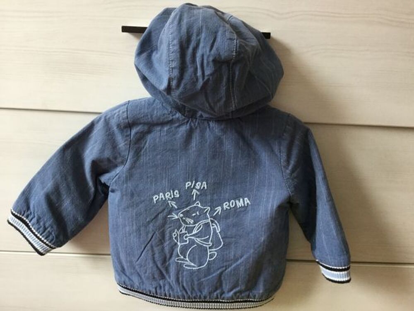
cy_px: 156
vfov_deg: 45.4
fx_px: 371
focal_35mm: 31
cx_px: 207
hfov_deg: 58.4
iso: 100
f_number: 2.4
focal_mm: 3.3
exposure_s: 1/33
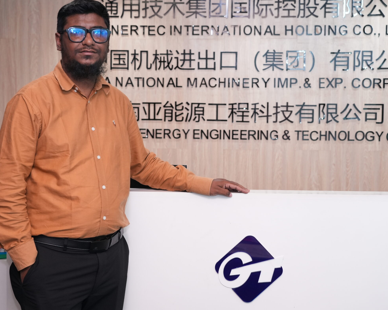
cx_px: 163
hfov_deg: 31.4
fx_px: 689
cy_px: 143
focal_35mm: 60
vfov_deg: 25.4
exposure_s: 1/100
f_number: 4
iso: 2500
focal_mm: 49
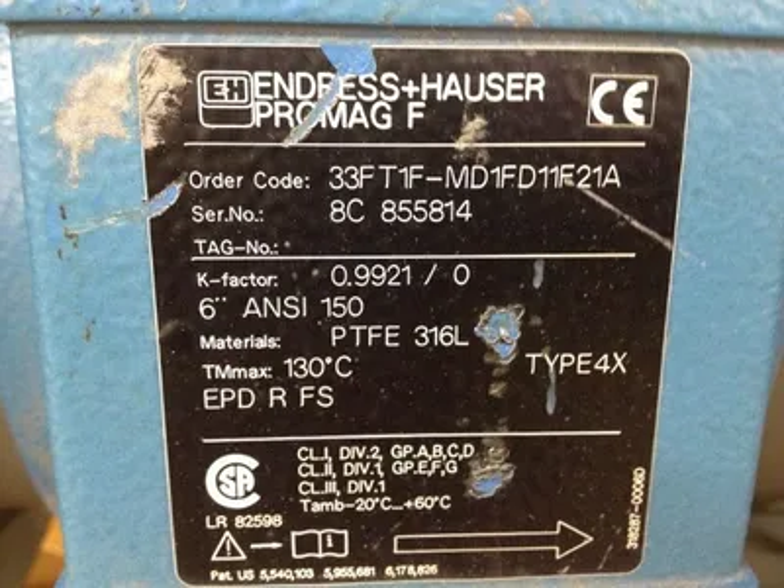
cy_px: 294
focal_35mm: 35
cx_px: 392
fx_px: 793
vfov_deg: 40.7
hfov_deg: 52.6
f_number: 2.4
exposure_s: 1/15
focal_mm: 4.28
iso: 500
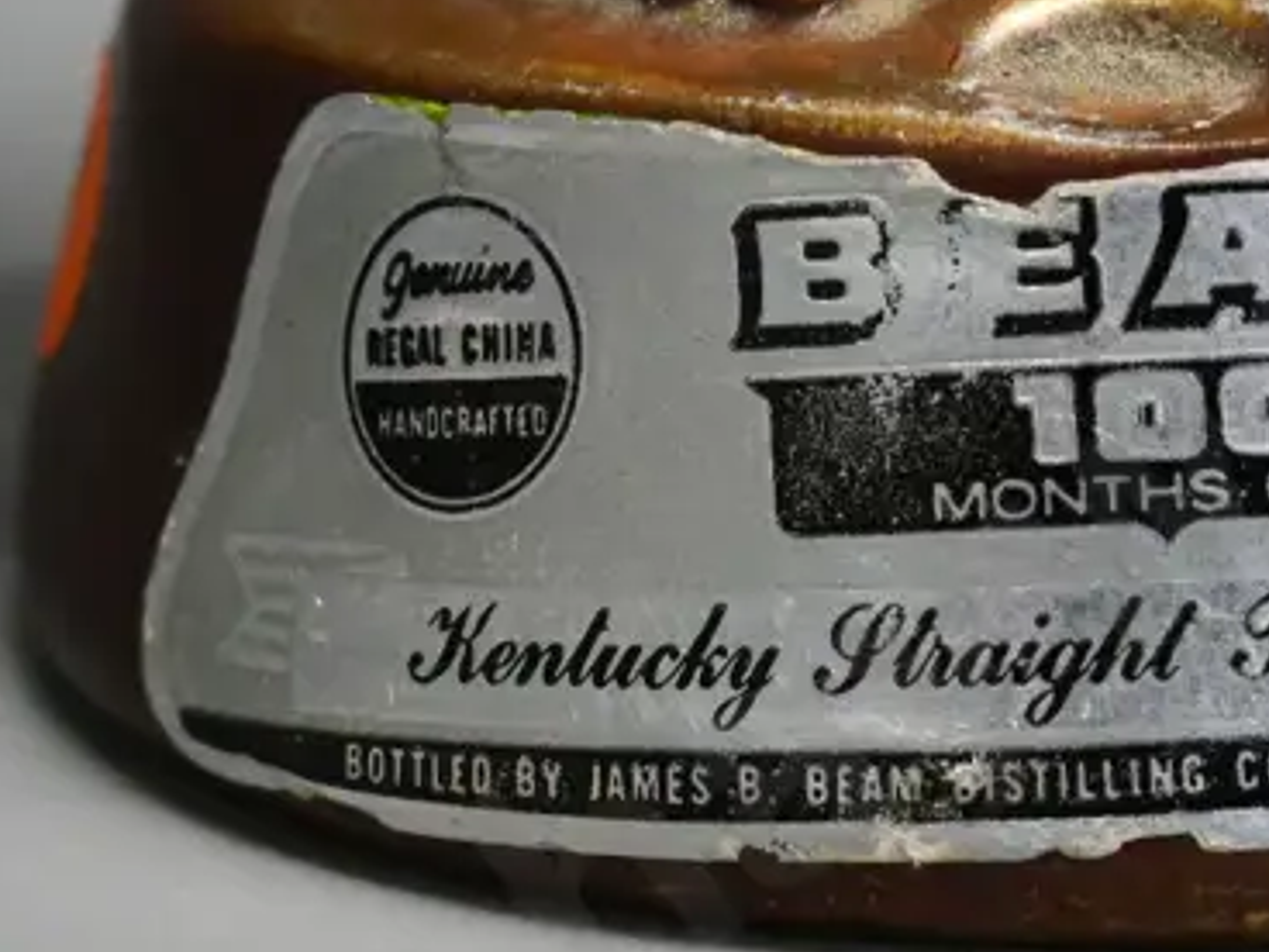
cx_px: 1197
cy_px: 469
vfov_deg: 11.6
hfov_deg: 15.2
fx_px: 4692
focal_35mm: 128
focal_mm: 23
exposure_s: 1/125
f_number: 5
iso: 3200
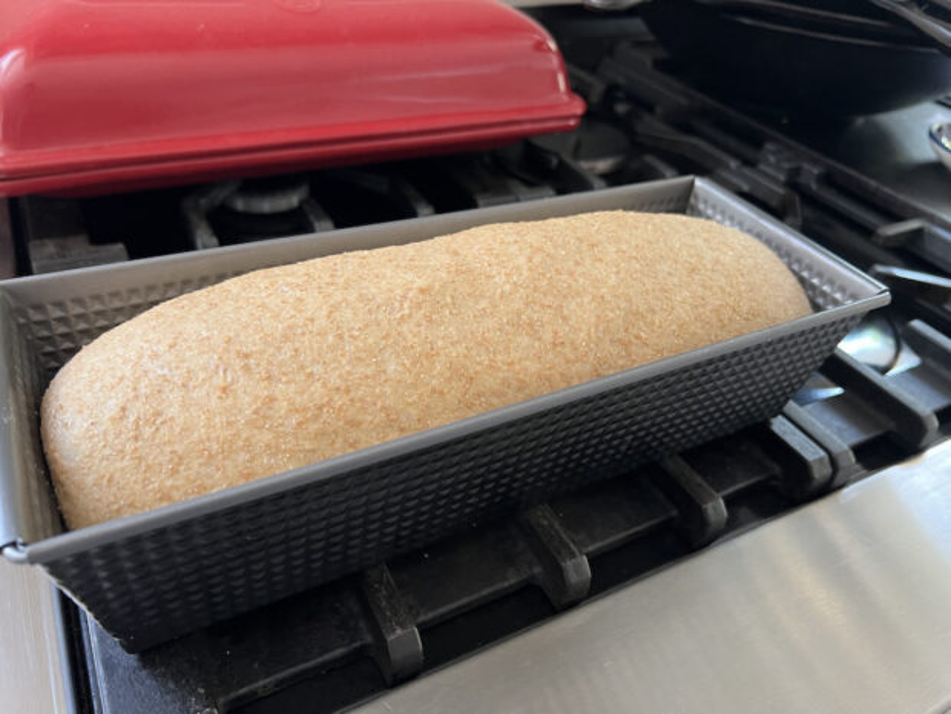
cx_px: 476
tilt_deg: -38.1
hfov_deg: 67.3
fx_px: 714
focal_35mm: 26
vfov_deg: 53.1
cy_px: 357
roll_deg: -6.2
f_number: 1.5
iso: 160
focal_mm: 5.7
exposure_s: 1/60
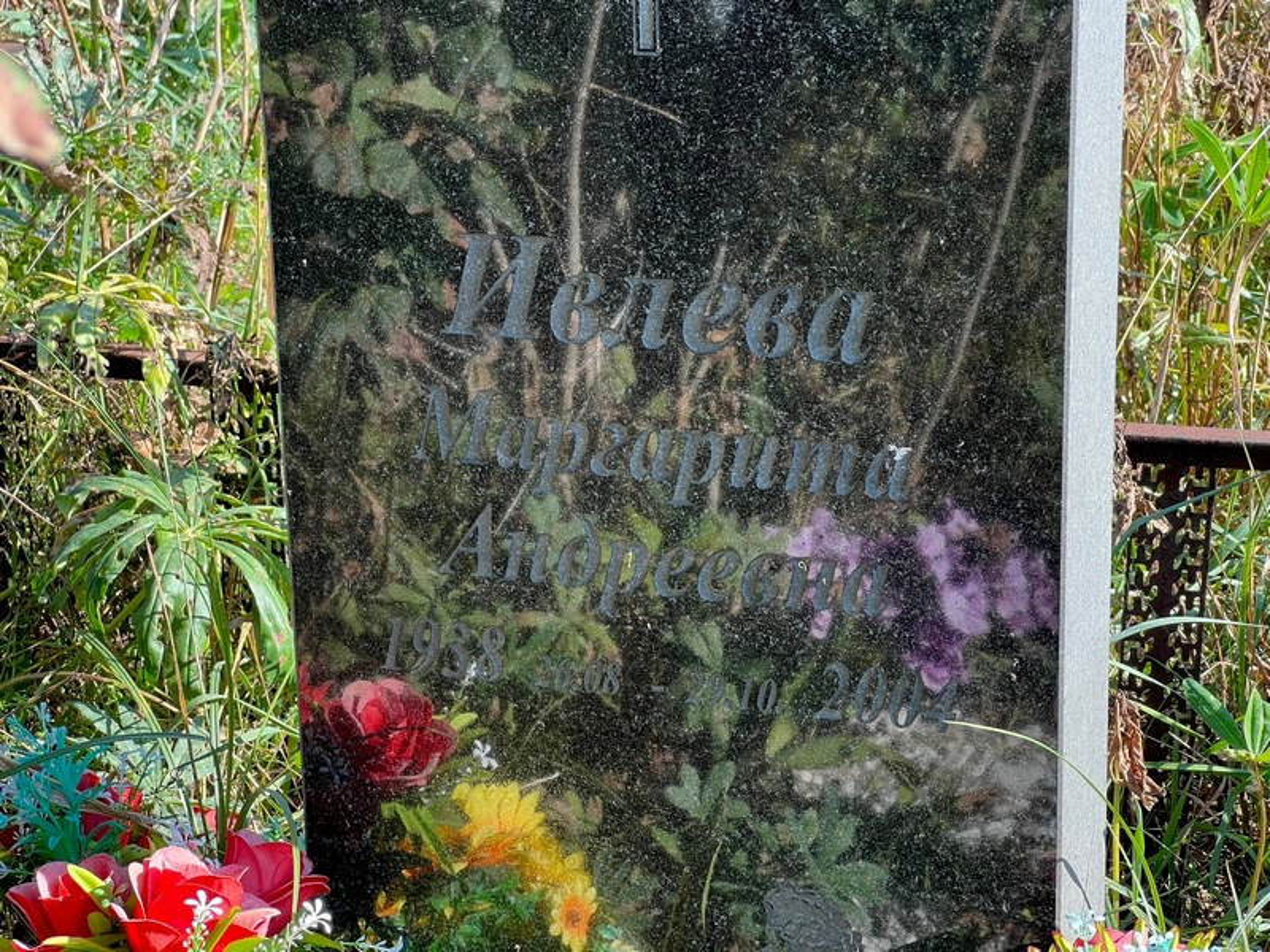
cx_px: 635
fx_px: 2825
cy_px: 476
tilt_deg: -16.5
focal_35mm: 77
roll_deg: +1.0
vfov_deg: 19.1
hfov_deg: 25.3
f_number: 2.8
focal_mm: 9
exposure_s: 1/113
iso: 32
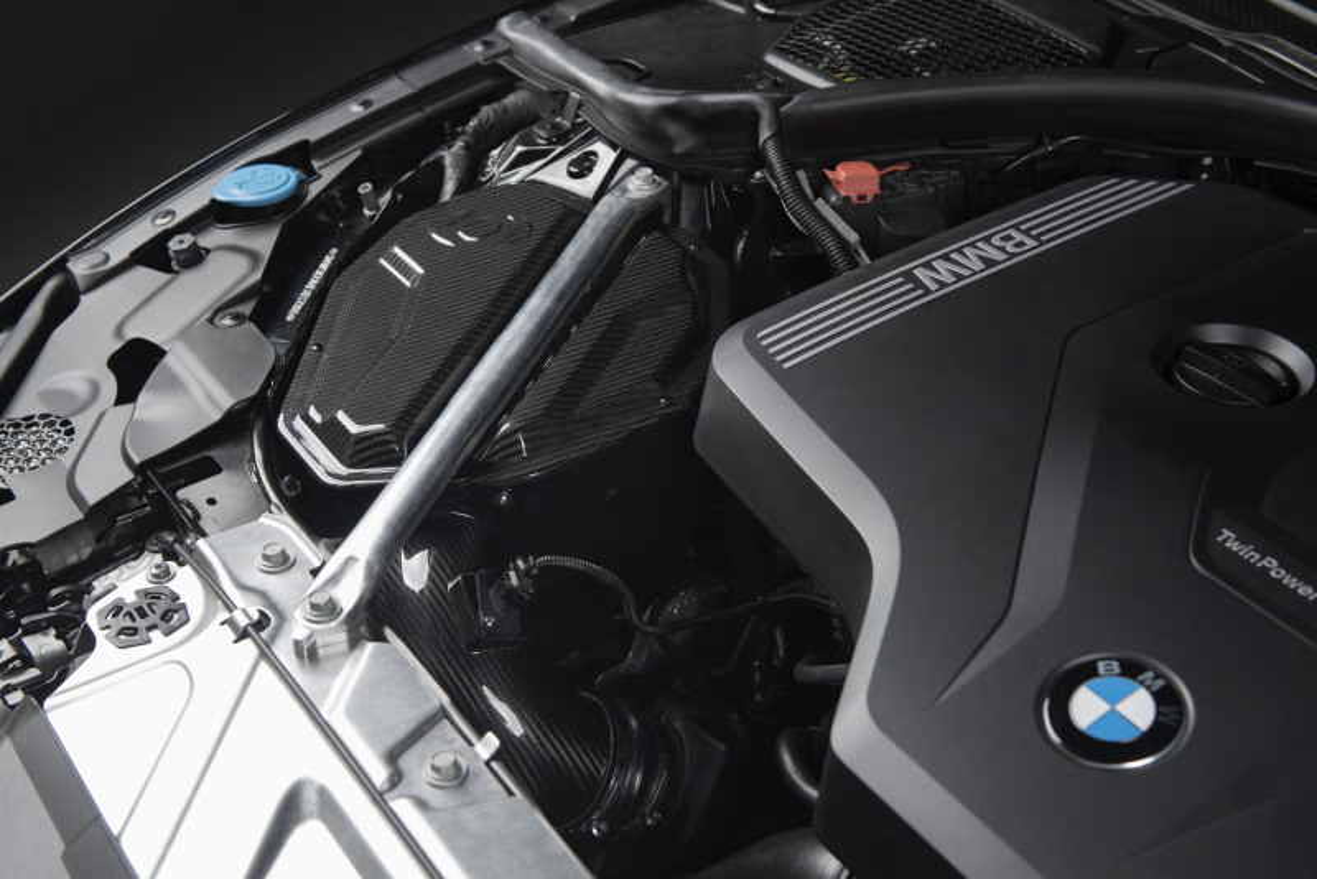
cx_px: 658
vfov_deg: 29.9
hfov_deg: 43.6
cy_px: 440
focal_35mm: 45
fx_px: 1647
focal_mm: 45
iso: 100
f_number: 5.6
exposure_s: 1/125
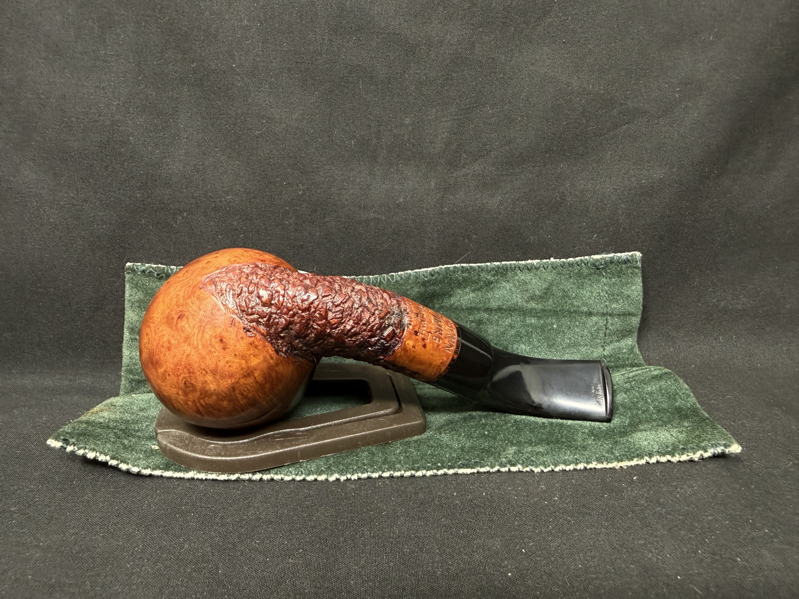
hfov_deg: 71.6
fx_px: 554
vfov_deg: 56.8
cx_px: 400
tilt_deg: -20.0
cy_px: 300
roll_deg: -1.4
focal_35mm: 24
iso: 320
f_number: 2.2
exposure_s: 1/60
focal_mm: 2.22
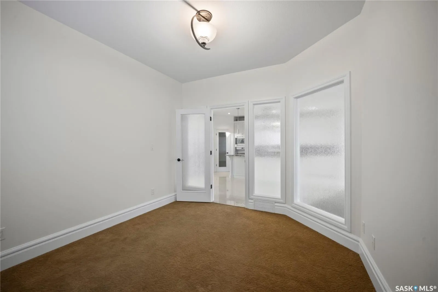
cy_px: 146
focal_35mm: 14
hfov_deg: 106.3
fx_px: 164
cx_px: 219
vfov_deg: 83.2
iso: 1000
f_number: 10
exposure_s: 1/4
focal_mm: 9
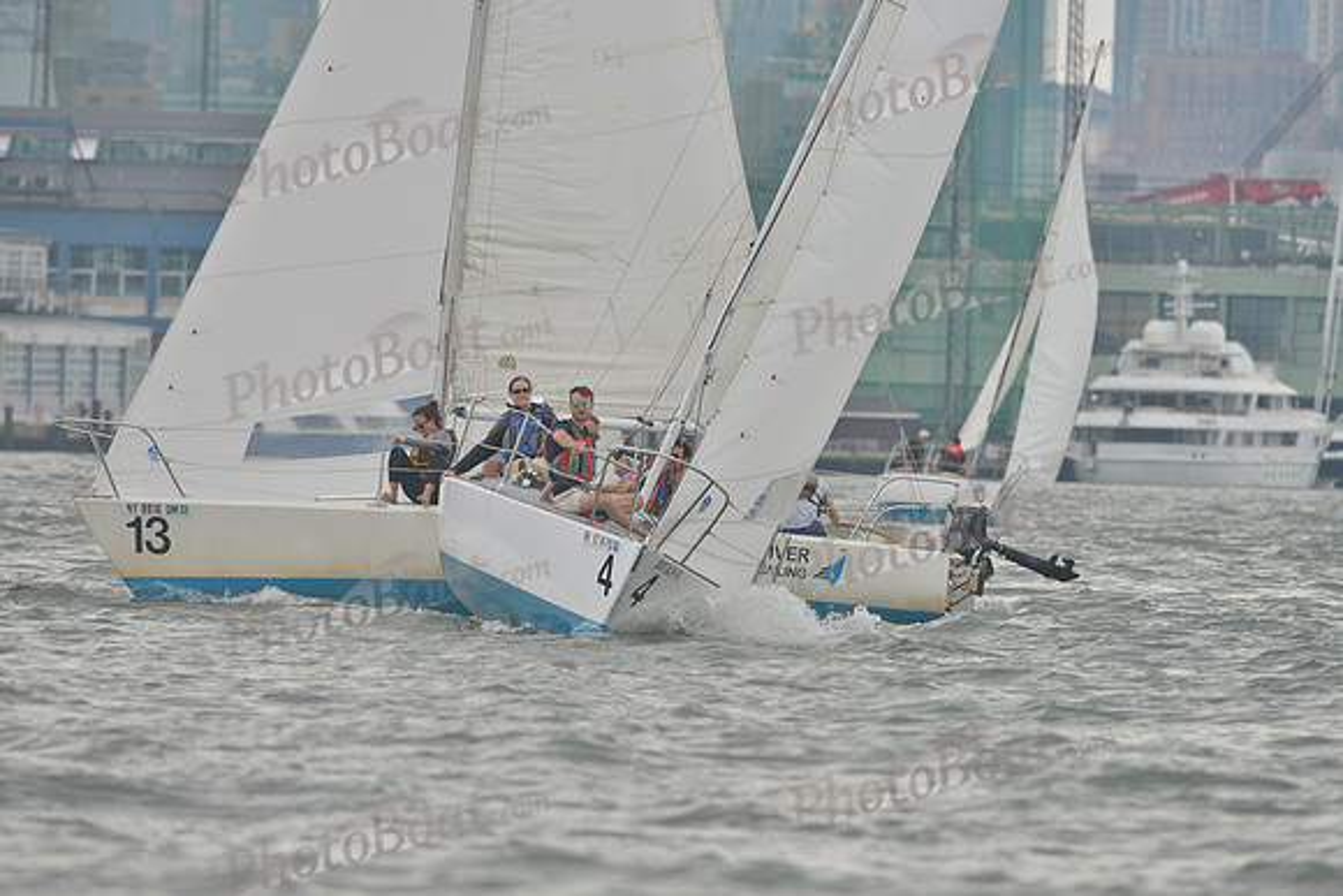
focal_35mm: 400
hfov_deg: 5.2
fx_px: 14925
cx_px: 672
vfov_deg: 3.4
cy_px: 448
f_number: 7.1
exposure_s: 1/1000
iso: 400
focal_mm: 400
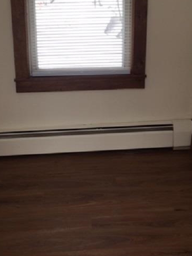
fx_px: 377
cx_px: 88
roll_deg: +0.7
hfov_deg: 28.6
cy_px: 92
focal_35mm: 51
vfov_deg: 37.2
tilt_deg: -16.8
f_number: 2.2
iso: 32
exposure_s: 1/60
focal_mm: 4.15
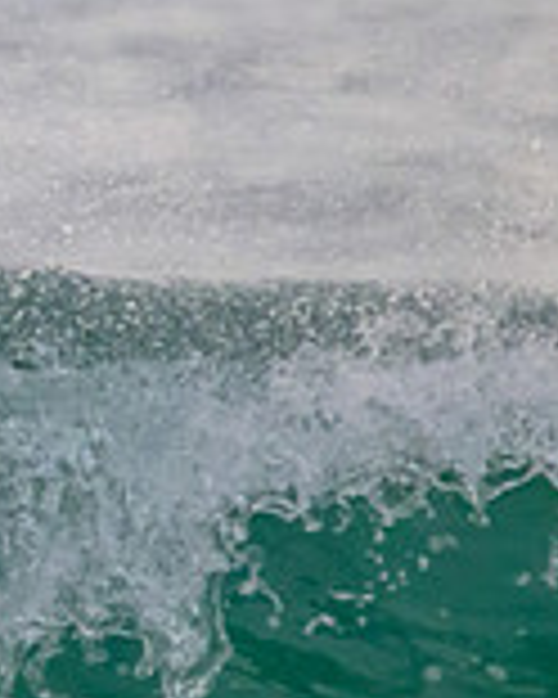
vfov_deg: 0.7
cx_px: -738
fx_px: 57925
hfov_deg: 0.6
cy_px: 286
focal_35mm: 2806
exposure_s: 1/2000
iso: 7200
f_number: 11
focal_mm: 800
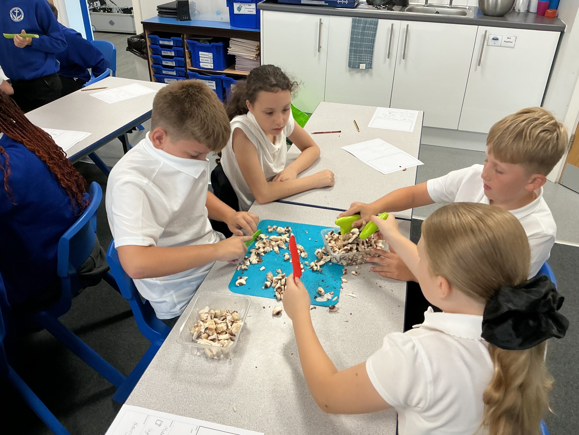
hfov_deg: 61.7
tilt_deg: -32.8
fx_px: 485
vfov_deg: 48.2
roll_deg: -1.6
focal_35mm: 29
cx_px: 290
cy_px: 218
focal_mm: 3
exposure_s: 1/60
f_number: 1.8
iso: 80
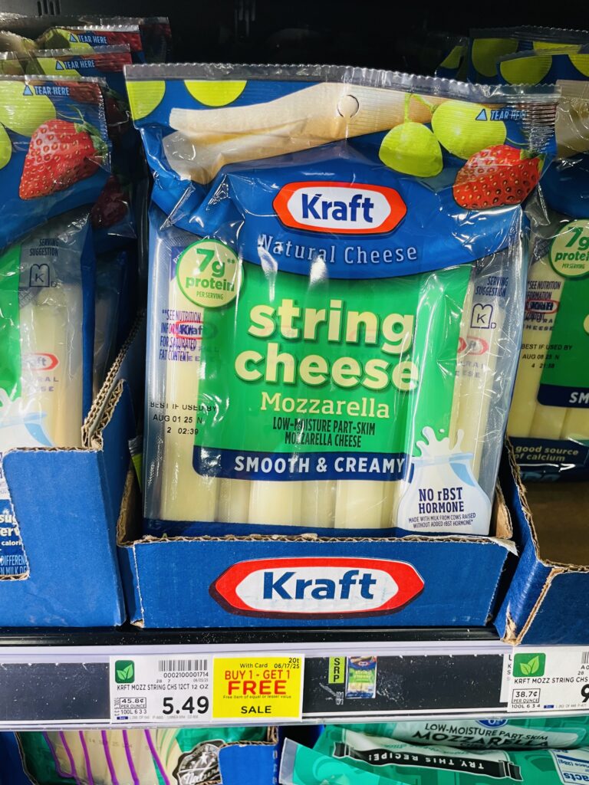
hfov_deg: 53.1
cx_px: 294
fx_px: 590
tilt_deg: -29.5
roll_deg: -3.3
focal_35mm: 26
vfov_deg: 67.3
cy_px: 392
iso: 80
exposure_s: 1/60
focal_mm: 4.2
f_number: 1.6
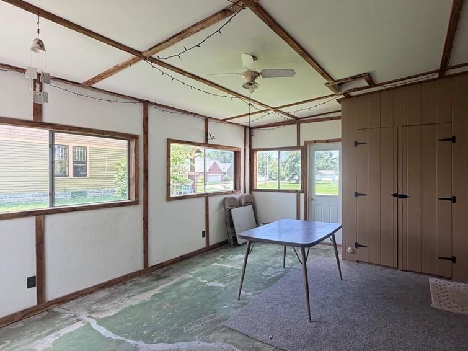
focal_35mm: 19
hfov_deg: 84.2
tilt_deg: +0.2
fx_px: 257
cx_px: 267
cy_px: 172
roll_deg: +0.7
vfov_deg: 68.7
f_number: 2.2
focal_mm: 2.22
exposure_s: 1/121
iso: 64
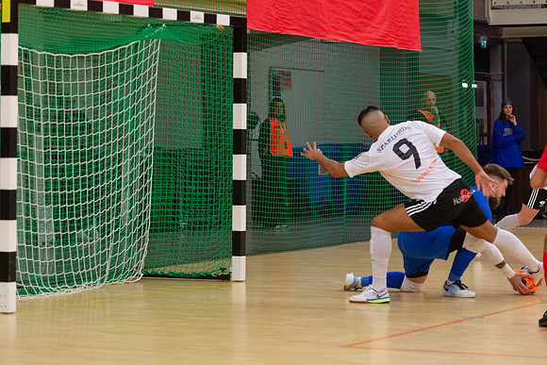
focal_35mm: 118
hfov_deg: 17.3
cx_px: 274
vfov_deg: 11.6
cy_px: 182
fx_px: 1800
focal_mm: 112
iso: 4500
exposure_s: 1/640
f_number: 4.8
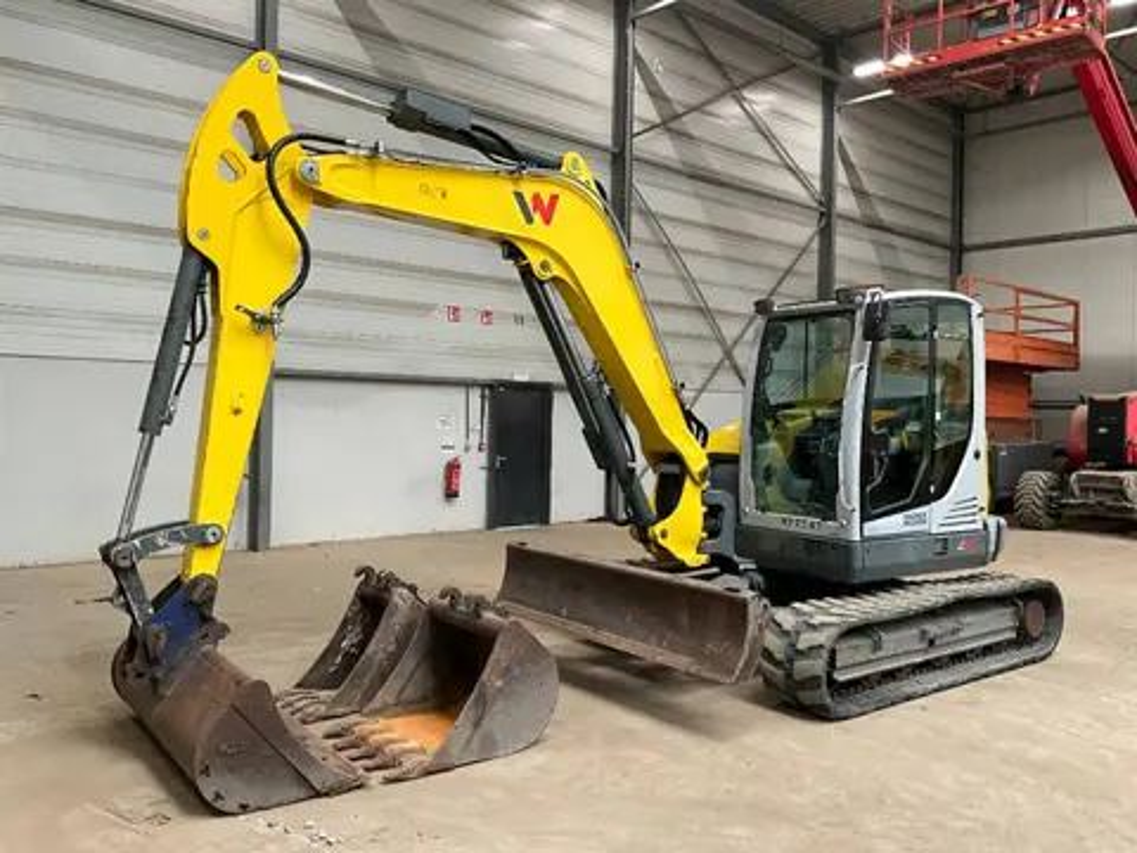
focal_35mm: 29
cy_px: 426
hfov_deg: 61.7
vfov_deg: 48.2
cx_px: 568
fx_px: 953
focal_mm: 3
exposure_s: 1/60
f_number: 1.8
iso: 80
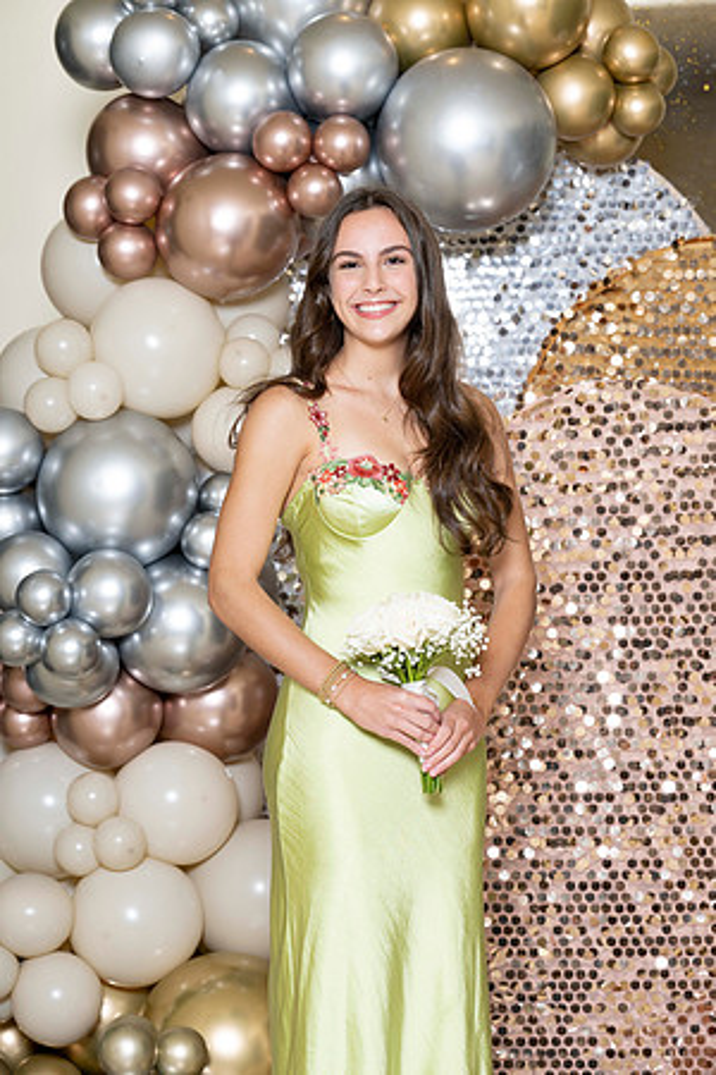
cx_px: 358
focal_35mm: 101
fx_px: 3013
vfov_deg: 20.2
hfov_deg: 13.6
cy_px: 538
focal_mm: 101
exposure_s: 1/200
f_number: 5.6
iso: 250
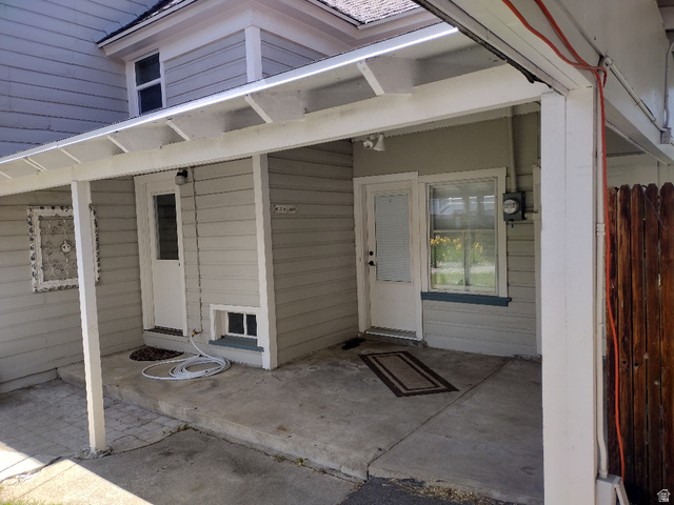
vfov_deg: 51.4
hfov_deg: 65.3
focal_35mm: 27
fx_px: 526
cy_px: 252
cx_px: 337
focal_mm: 4.71
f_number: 1.7
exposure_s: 1/669
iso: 100
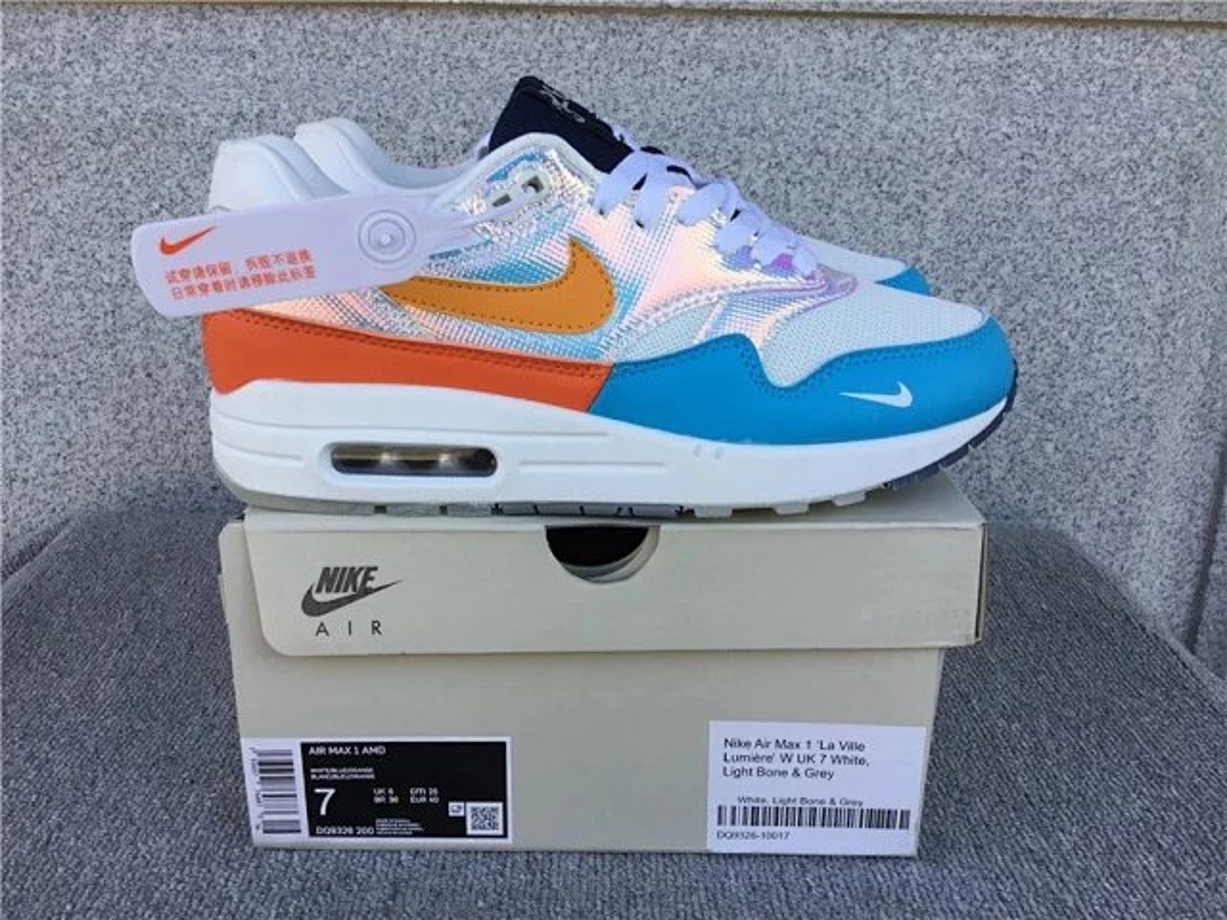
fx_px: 1099
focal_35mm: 31
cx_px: 614
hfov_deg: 58.4
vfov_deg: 45.4
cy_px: 460
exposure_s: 1/218
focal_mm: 3.3
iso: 25
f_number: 2.4
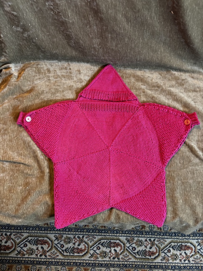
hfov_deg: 53.1
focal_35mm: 26
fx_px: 203
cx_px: 102
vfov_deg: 67.3
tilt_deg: -82.4
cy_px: 136
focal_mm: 5.96
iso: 500
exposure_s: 1/33
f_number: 1.6
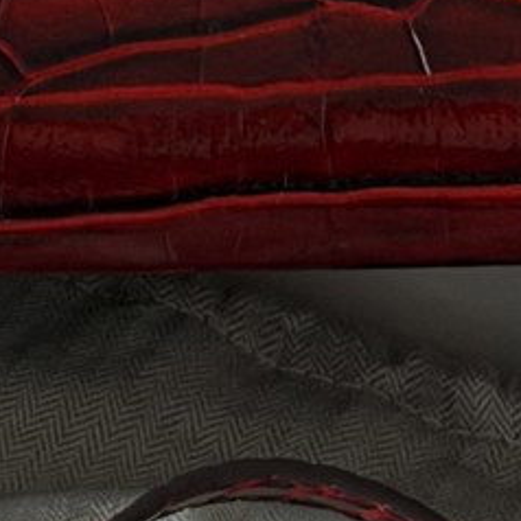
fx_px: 6079
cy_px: -663
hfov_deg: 4.9
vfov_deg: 4.8
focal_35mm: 357
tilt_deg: -75.6
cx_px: 254
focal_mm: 6.76
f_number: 1.78
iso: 160
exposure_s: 1/60
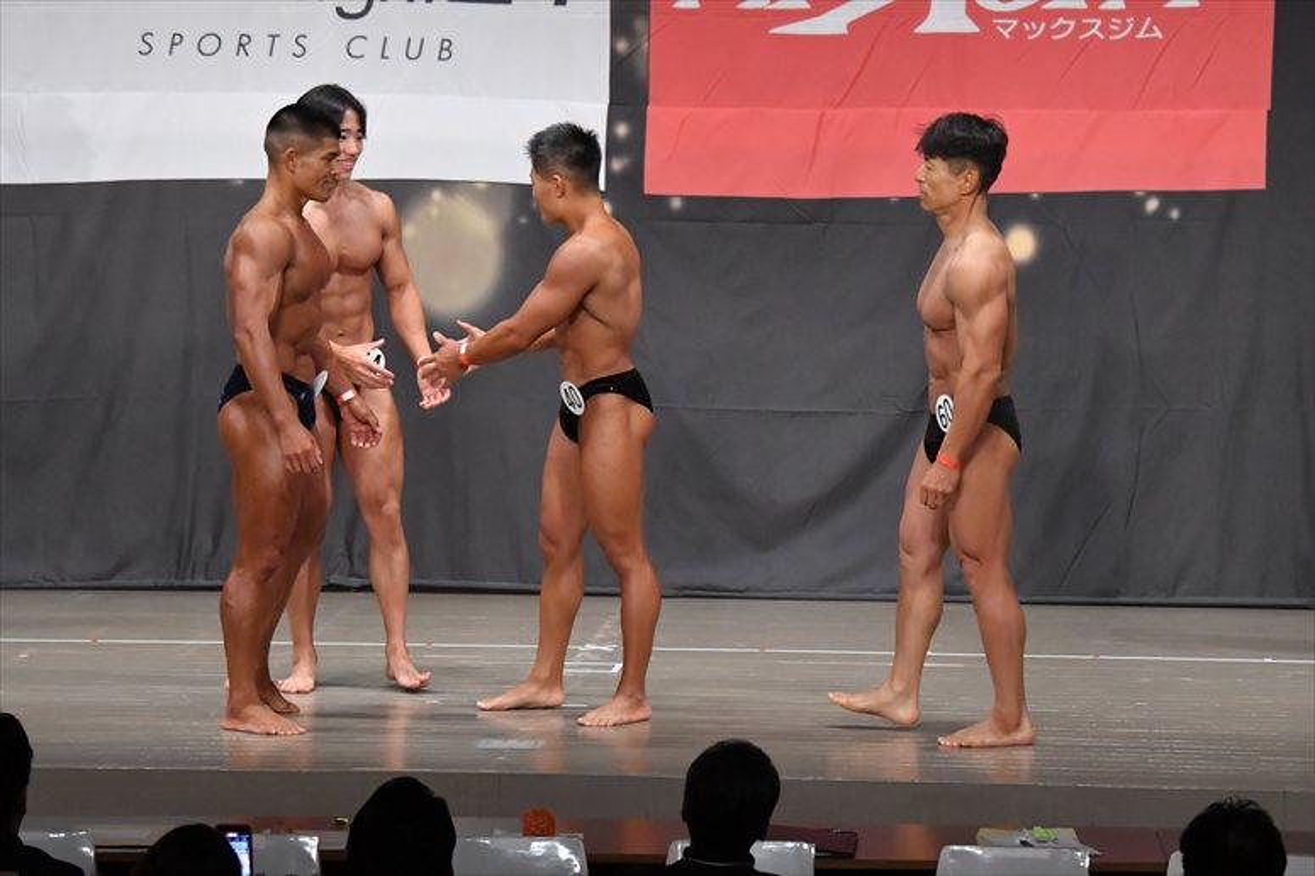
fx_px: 6134
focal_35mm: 168
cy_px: 438
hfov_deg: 12.2
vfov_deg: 8.2
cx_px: 658
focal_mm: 112
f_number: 5.6
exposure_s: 1/400
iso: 6400
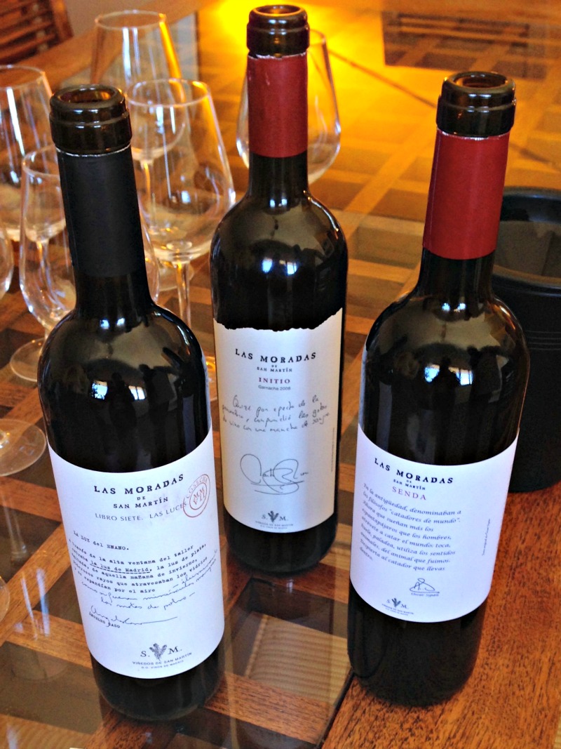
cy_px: 374
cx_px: 280
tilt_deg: -40.1
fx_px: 713
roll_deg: +1.2
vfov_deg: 55.4
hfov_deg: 42.9
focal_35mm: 33
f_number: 2.4
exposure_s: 1/20
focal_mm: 4.12
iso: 64
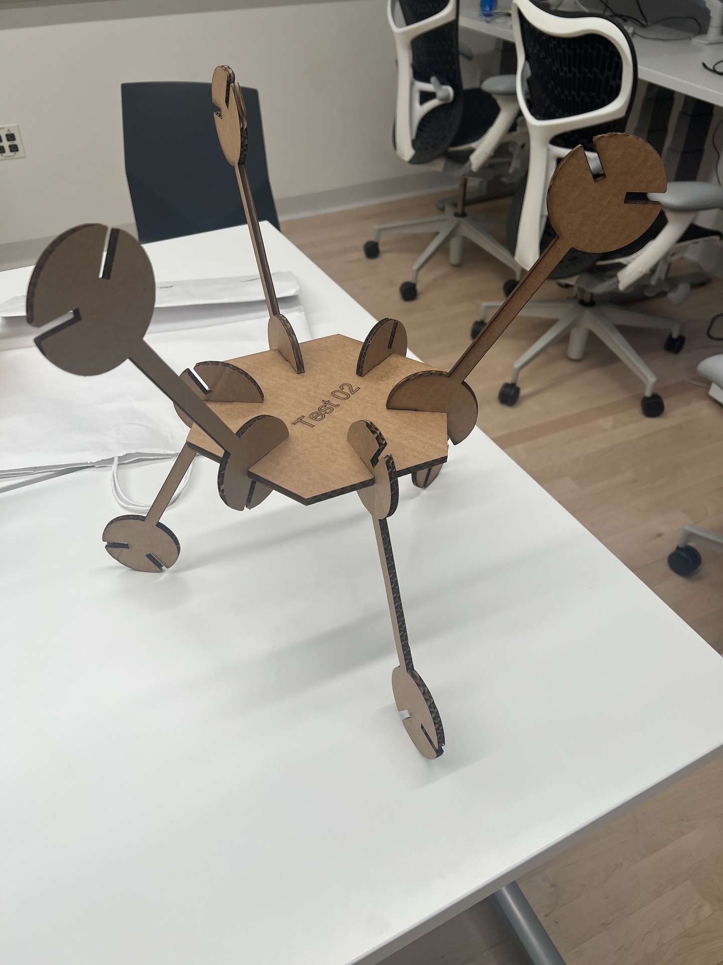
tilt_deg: -40.2
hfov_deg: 53.1
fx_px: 724
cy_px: 482
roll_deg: +0.7
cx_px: 362
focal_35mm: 26
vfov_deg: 67.3
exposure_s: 1/187
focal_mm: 5.7
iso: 40
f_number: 1.5
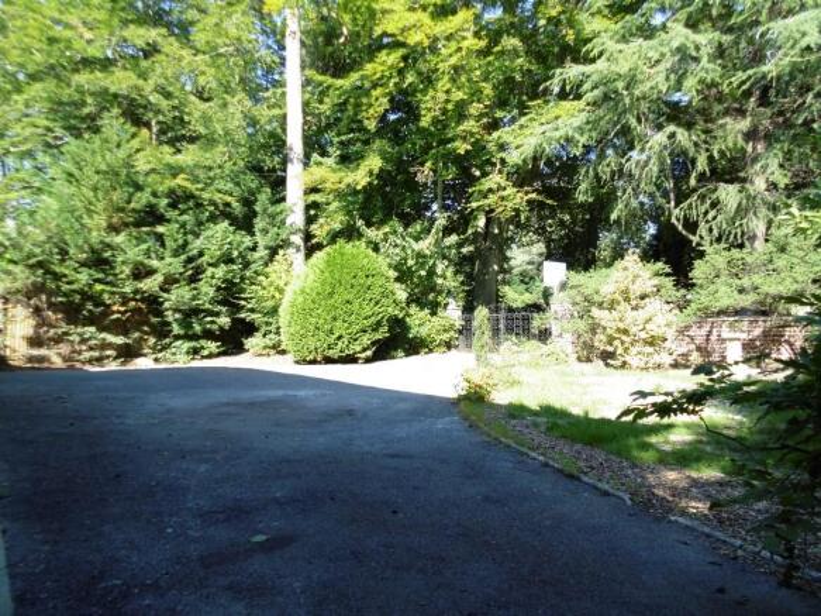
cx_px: 410
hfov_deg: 76.4
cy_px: 308
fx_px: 522
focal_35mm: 22
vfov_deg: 61.1
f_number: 3
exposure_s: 1/200
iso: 100
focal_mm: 4
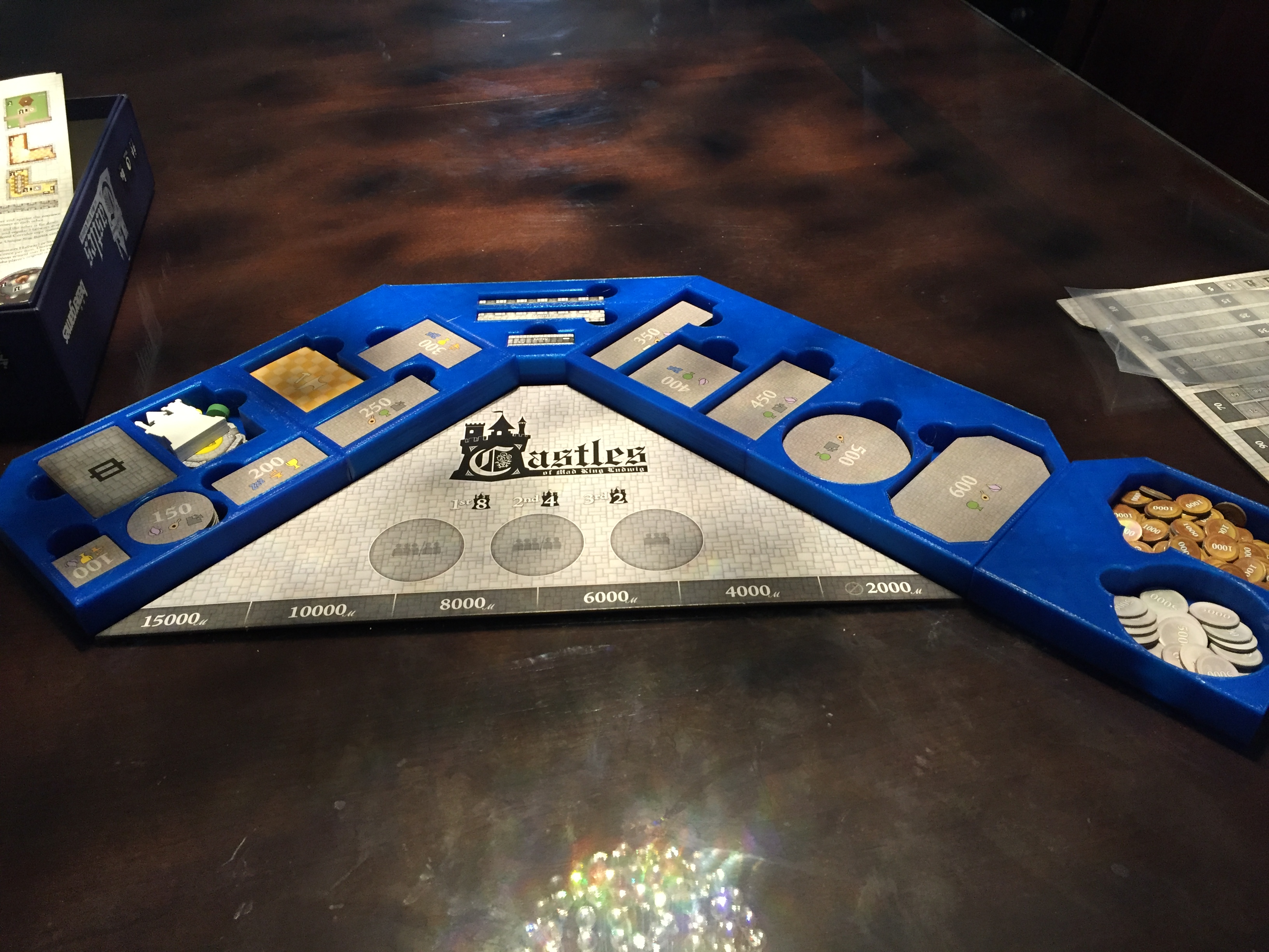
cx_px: 634
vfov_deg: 48.2
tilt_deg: -39.5
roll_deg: +2.4
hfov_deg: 61.7
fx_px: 1063
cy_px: 476
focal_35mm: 29
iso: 125
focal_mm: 4.15
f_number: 2.2
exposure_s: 1/30
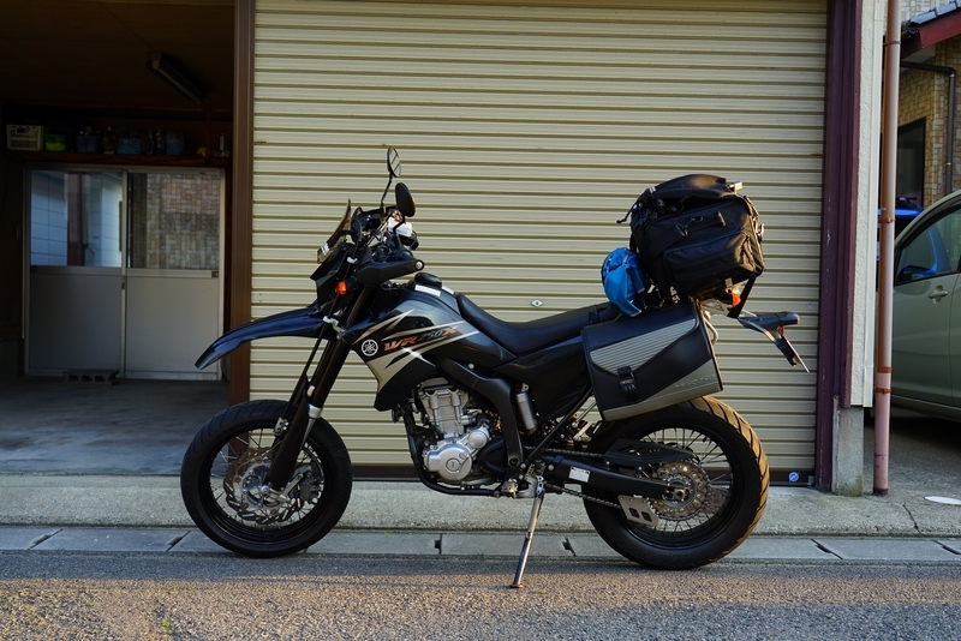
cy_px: 320
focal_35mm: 39
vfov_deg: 34.2
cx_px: 480
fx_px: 1041
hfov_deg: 49.5
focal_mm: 39
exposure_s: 1/60
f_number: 4.5
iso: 100
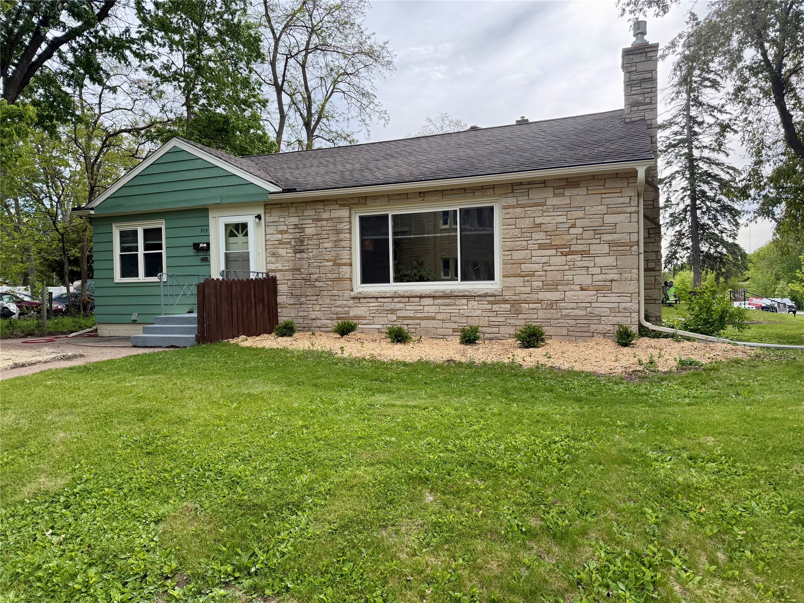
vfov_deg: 56.8
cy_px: 302
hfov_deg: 71.6
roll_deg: +0.7
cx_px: 402
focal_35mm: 24
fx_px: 557
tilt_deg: -0.3
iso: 100
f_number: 1.78
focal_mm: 6.76
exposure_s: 1/1727
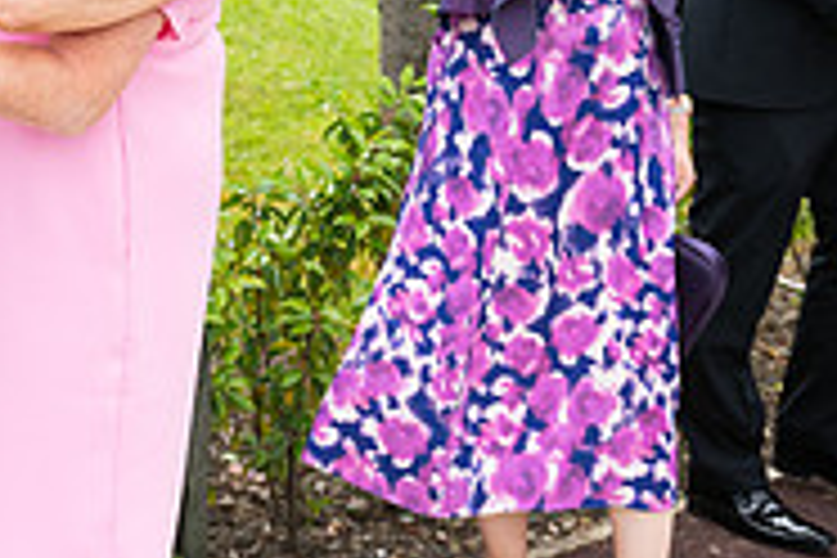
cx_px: -194
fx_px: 2325
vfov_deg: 13.4
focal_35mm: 100
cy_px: -47
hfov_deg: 19.1
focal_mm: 32
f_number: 3.5
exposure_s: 1/1250
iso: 250
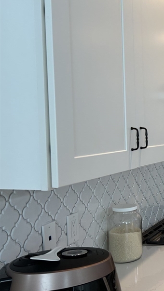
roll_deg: +1.3
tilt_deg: -3.3
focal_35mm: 48
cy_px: 142
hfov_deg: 21.1
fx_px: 371
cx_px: 246
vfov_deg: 42.9
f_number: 1.5
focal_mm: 5.7
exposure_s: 1/120
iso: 50
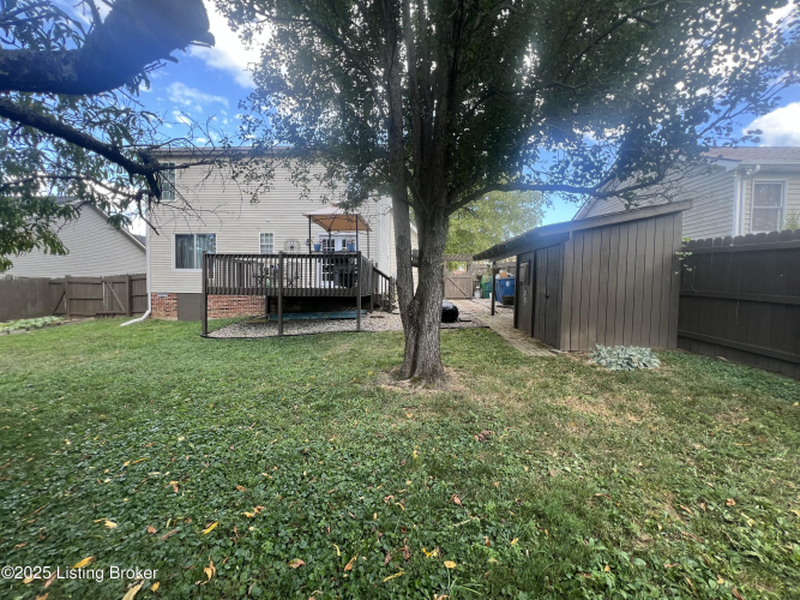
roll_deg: -1.1
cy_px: 300
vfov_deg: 89.9
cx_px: 400
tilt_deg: -2.7
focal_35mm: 13
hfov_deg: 106.2
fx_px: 300
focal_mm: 1.57
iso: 32
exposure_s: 1/99
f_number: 1.8
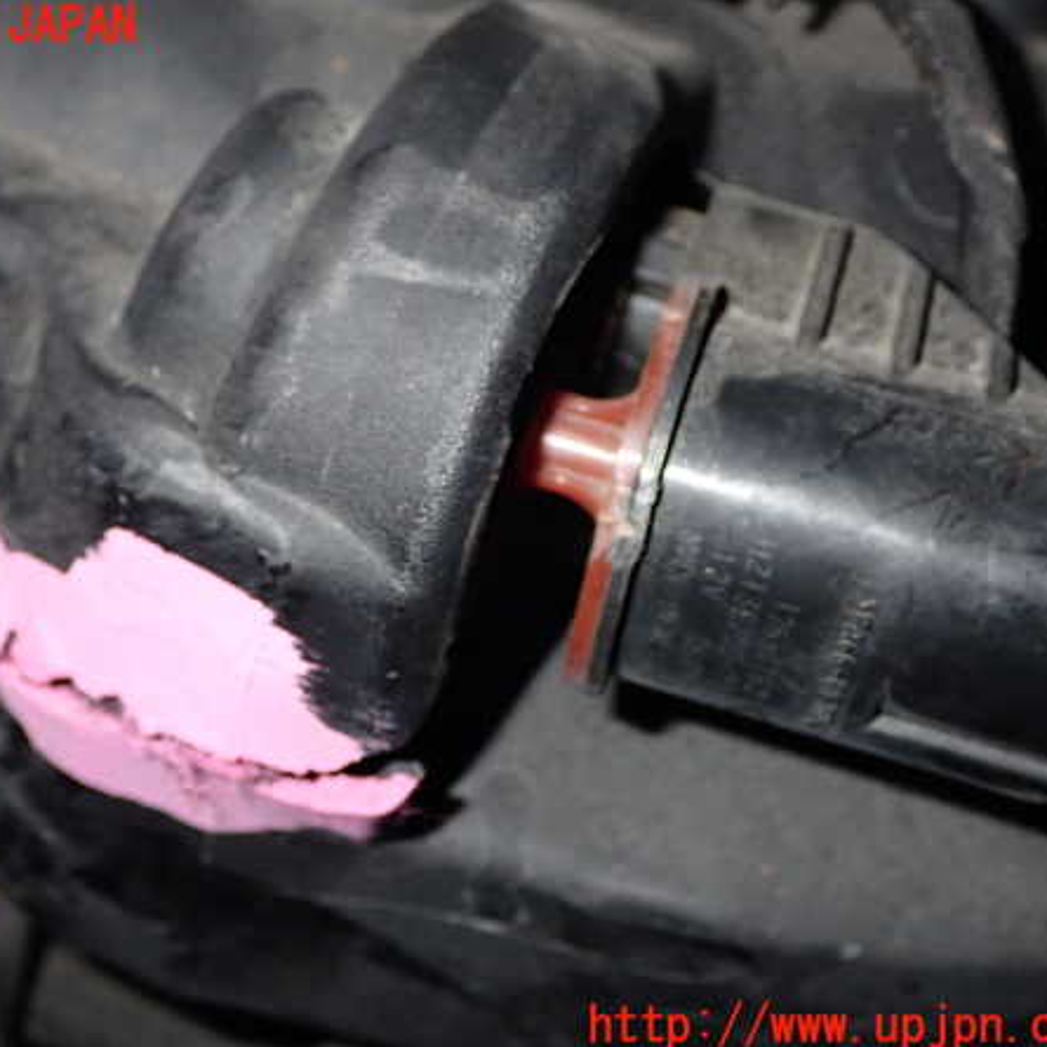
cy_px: 527
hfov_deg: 30.5
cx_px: 414
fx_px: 1916
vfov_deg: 30.6
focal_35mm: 56
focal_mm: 8.4
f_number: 9
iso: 320
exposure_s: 1/50
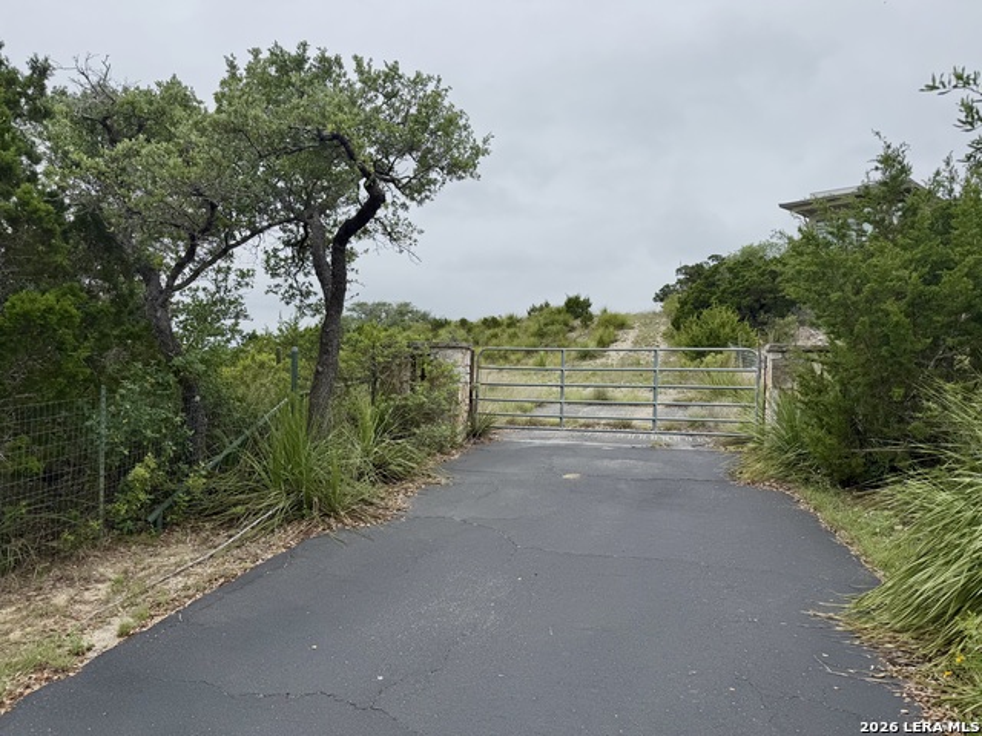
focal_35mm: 24
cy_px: 368
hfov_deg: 71.6
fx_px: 681
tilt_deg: +0.1
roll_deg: -2.0
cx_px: 491
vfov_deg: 56.8
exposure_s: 1/3425
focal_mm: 6.76
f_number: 1.78
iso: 80
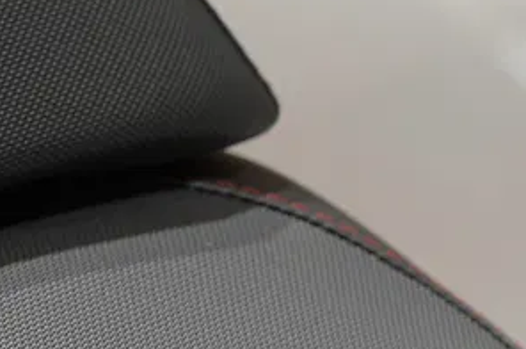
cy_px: 209
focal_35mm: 284
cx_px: -424
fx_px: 4141
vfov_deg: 4.8
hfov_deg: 7.1
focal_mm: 70
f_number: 8
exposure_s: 1/160
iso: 800
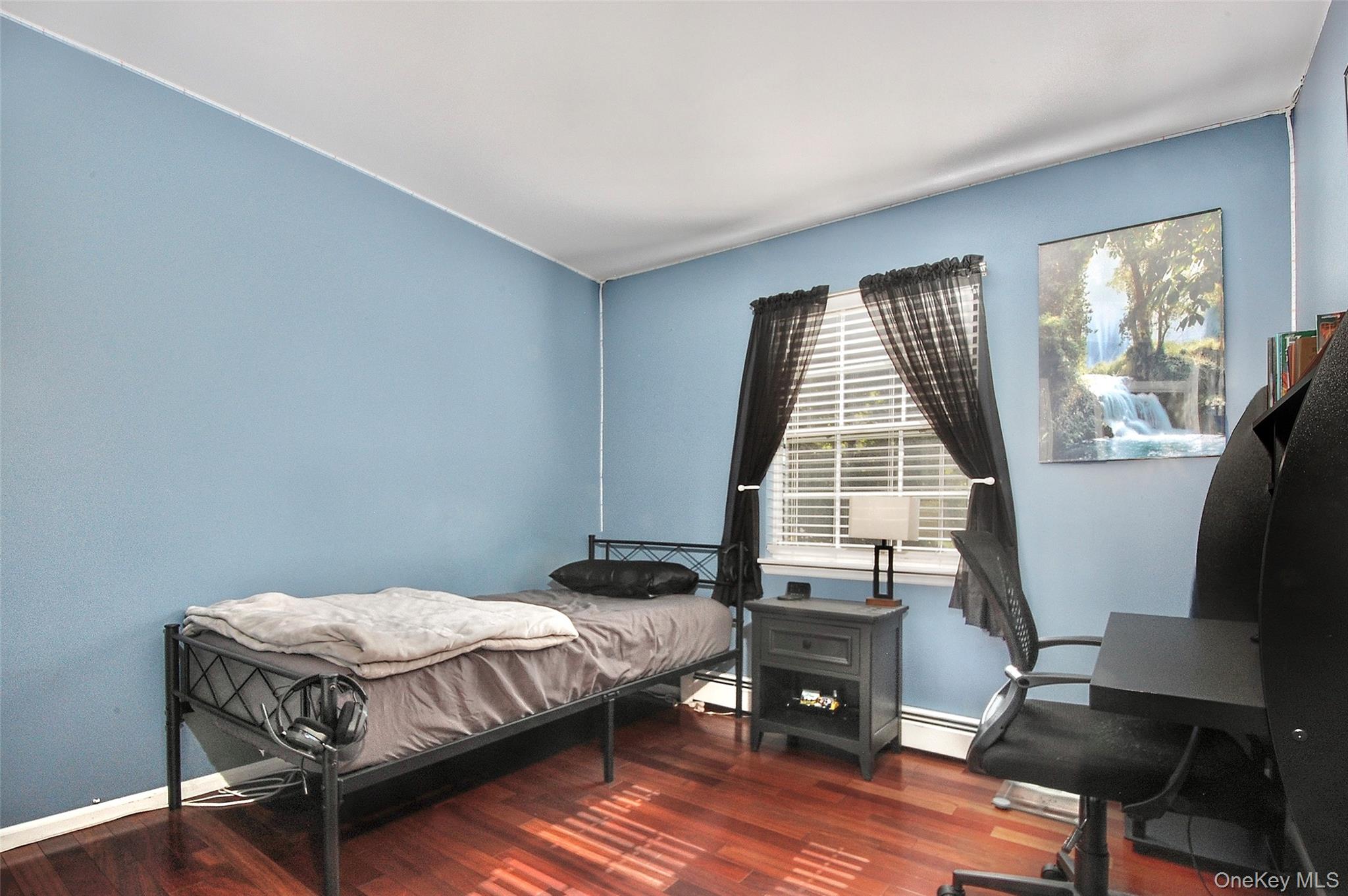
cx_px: 674
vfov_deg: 77.2
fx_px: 561
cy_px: 448
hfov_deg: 100.4
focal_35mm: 15
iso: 400
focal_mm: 10
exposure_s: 1/50
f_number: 22
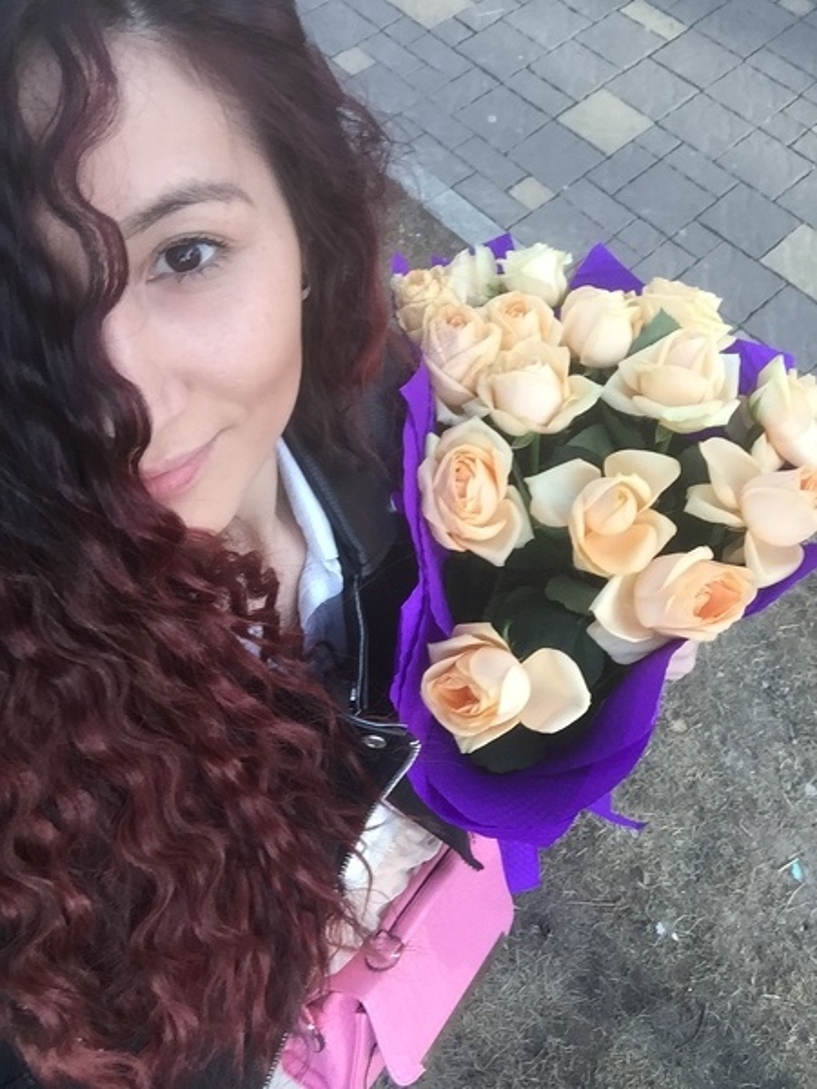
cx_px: 408
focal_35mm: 31
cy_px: 544
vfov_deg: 58.4
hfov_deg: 45.4
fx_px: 976
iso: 32
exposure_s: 1/127
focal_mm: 2.65
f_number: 2.2
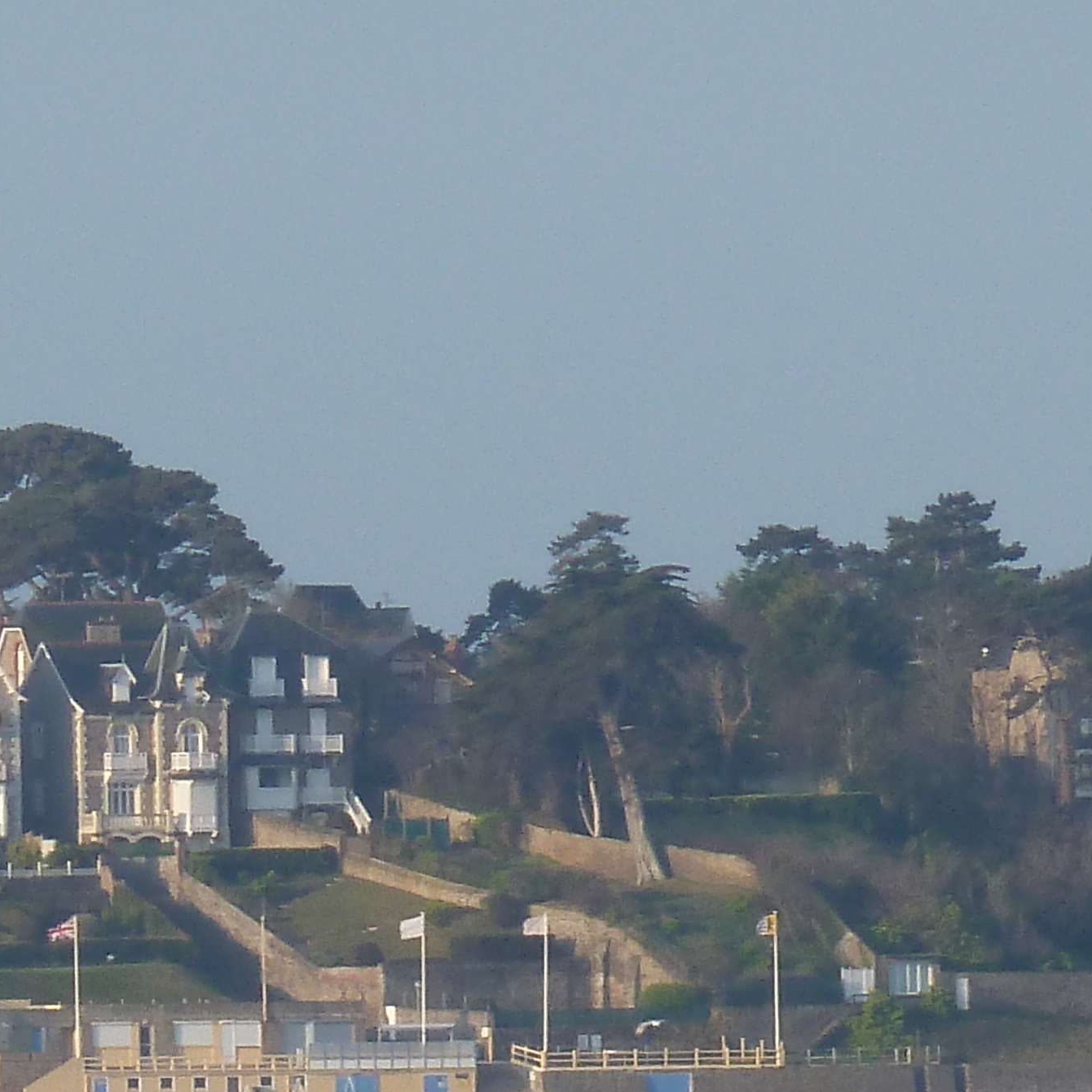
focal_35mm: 1053
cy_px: 1183
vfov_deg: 1.7
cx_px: 609
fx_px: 37582
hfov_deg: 1.7
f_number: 4.9
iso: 80
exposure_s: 1/200
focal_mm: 49.2
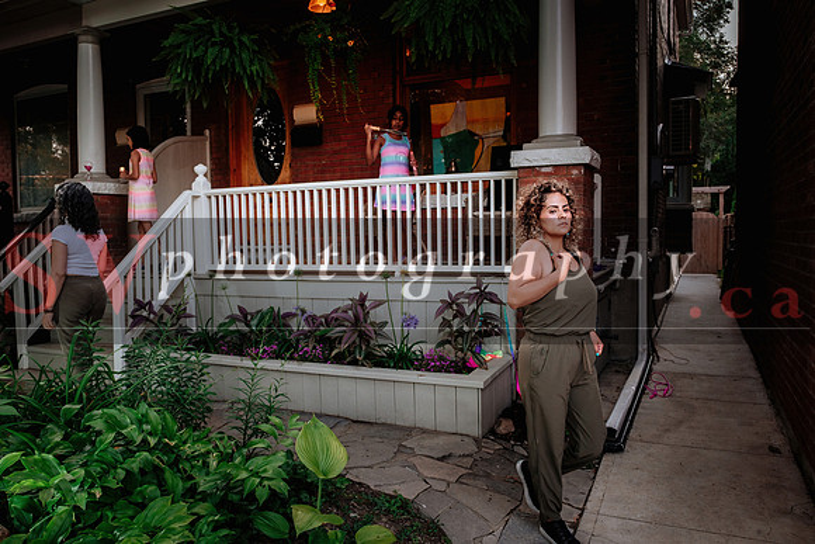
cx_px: 408
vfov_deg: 48.0
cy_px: 272
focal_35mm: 27
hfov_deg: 67.4
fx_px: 611
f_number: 2.8
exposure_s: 1/250
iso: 800
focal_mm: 18.2
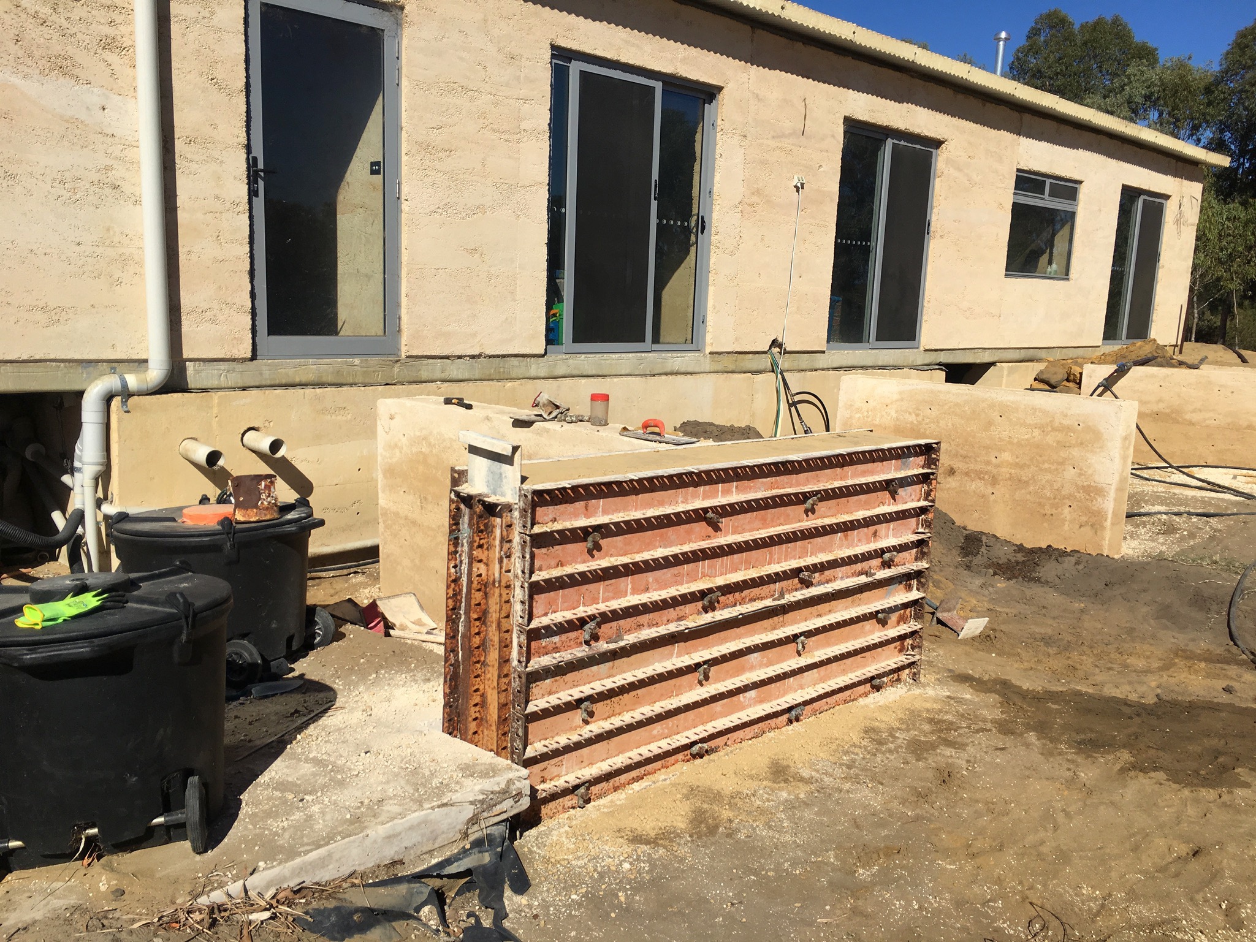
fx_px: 1052
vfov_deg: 48.2
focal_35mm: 29
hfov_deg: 61.7
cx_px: 628
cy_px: 471
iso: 25
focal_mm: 4.15
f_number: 2.2
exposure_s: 1/3344
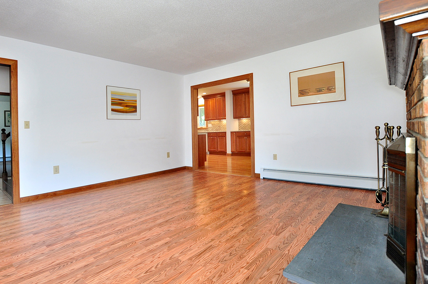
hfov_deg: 89.0
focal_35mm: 18
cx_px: 173
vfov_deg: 67.2
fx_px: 214
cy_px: 132
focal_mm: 10
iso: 400
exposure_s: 1/40
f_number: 4.5
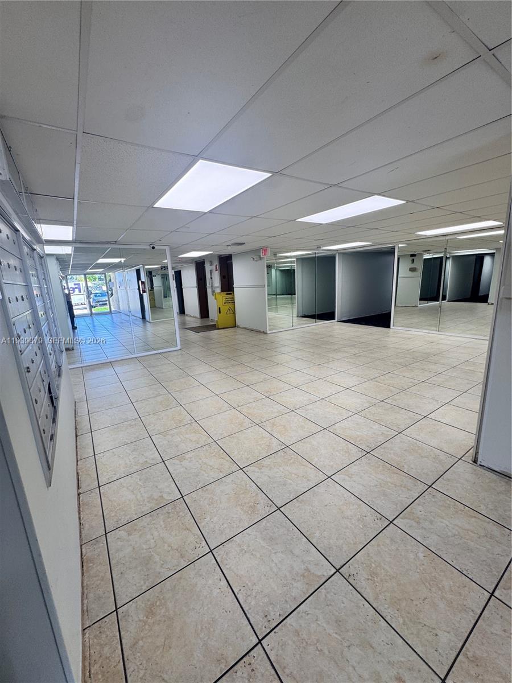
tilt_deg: -12.3
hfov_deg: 85.7
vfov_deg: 102.1
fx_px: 276
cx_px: 256
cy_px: 342
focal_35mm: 14
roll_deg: +3.4
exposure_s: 1/120
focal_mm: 2.22
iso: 64
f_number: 2.2
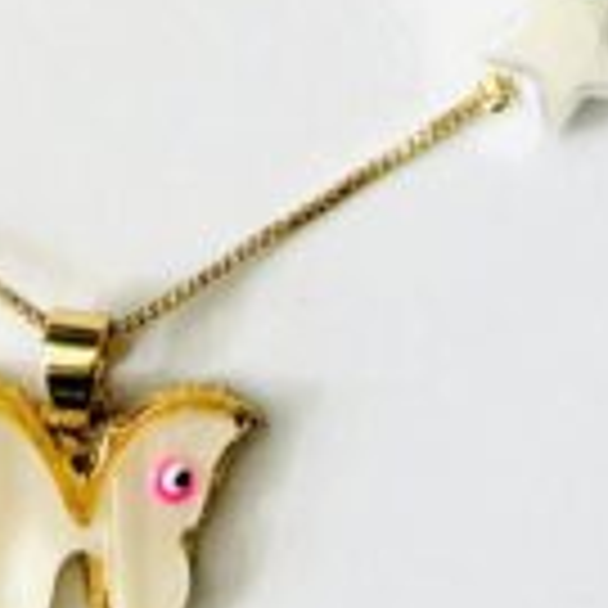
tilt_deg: -82.4
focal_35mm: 153
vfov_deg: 10.3
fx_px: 3040
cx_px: 133
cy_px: -703
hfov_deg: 11.4
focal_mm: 5.7
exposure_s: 1/100
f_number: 1.5
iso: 80
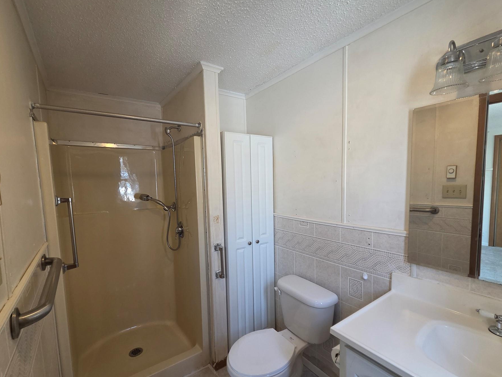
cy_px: 200
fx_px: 218
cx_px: 251
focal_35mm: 15
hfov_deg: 98.2
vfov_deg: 81.6
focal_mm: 2.2
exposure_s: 1/60
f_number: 2.2
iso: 320
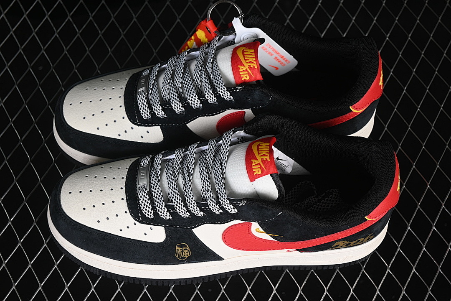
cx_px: 226
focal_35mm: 75
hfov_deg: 27.0
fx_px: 940
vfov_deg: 18.2
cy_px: 150
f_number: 6.3
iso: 160
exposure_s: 1/60
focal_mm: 50
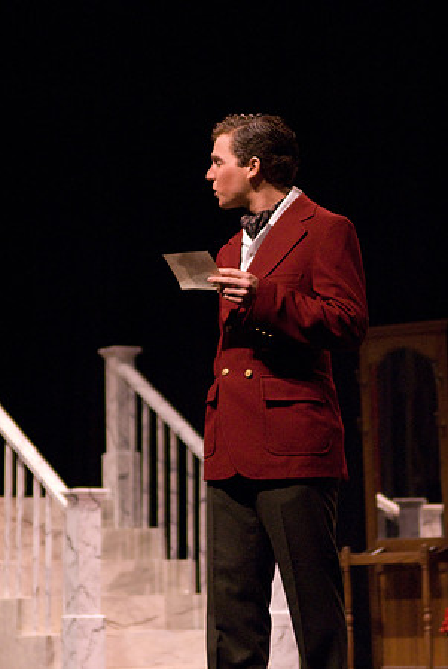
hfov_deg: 11.4
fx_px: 2235
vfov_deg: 17.0
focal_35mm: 120
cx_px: 224
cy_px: 334
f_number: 2.8
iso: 1600
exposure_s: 1/160
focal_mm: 80
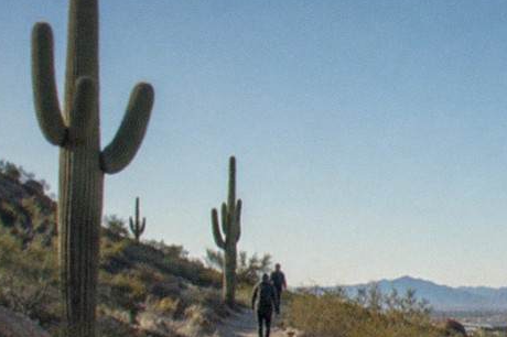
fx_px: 1224
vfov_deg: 15.3
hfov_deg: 22.7
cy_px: 354
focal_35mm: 87
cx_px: 468
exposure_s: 1/250
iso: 200
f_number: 7.1
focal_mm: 40
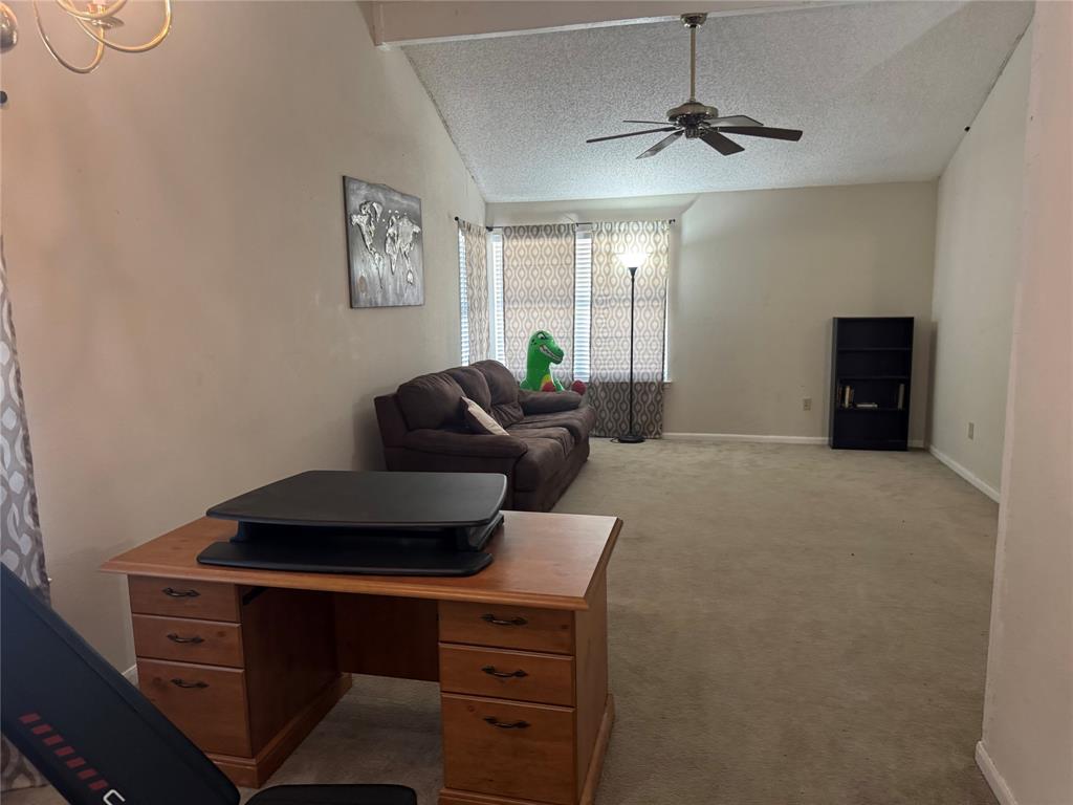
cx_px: 536
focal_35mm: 24
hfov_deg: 71.6
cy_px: 402
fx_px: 744
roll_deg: +0.9
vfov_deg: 56.8
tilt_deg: -6.9
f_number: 1.78
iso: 400
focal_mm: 6.76
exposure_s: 1/60
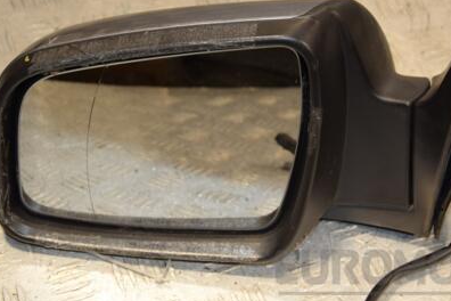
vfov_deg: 15.0
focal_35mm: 91
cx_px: 254
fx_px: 1140
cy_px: 115
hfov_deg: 22.4
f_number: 5.6
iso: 800
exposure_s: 1/200
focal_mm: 40
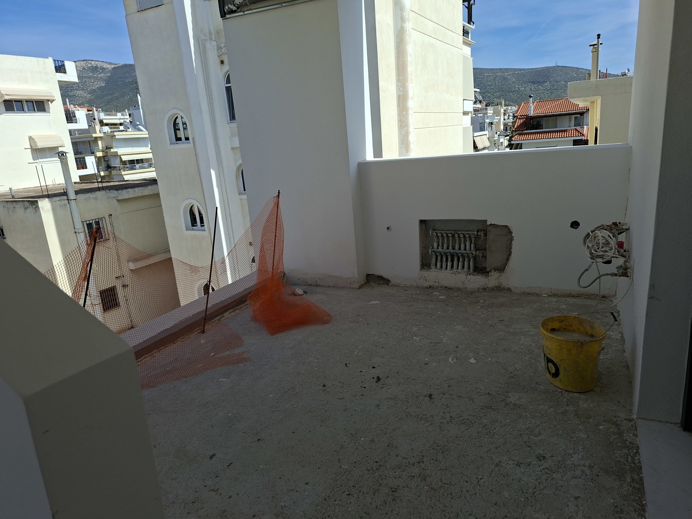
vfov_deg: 58.9
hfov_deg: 73.9
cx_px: 346
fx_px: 460
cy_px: 260
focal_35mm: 23
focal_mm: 5.54
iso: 50
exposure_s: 1/3067
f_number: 1.8
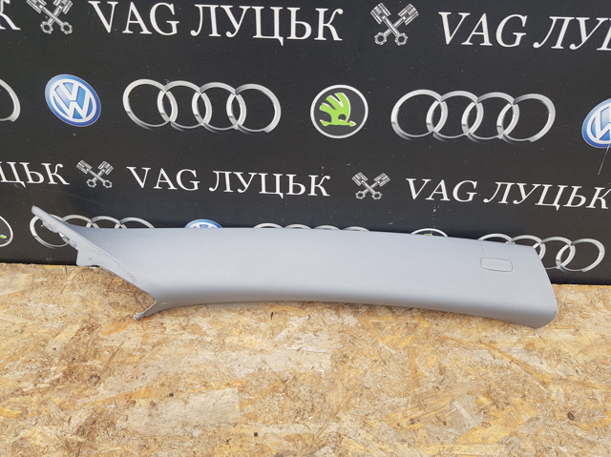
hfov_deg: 67.3
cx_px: 306
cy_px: 228
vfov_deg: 53.0
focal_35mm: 26
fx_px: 459
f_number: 1.7
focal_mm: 4.2
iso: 40
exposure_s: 1/520
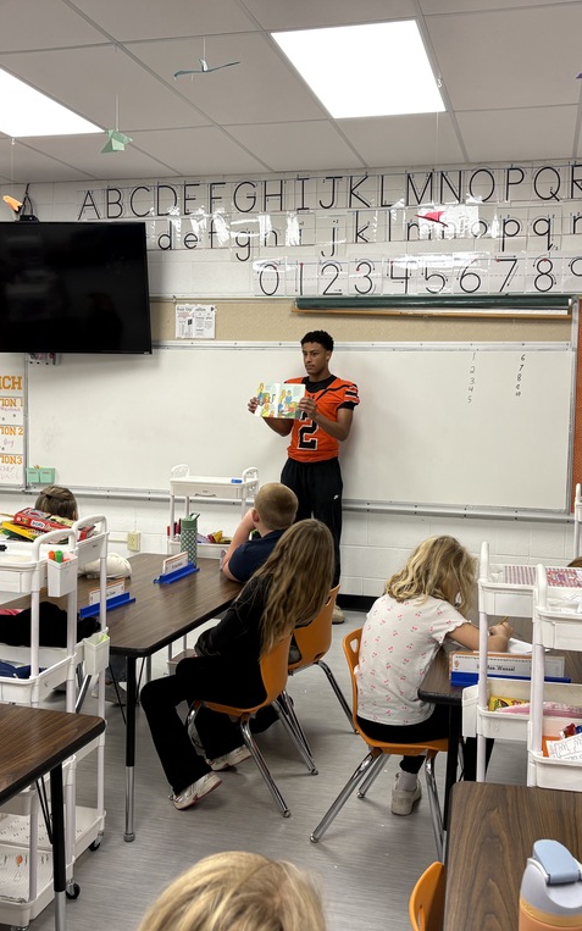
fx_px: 939
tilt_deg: -4.7
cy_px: 464
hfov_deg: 34.4
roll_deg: -0.7
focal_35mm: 37
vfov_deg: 52.7
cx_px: 288
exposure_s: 1/60
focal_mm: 5.96
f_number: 1.6
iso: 64
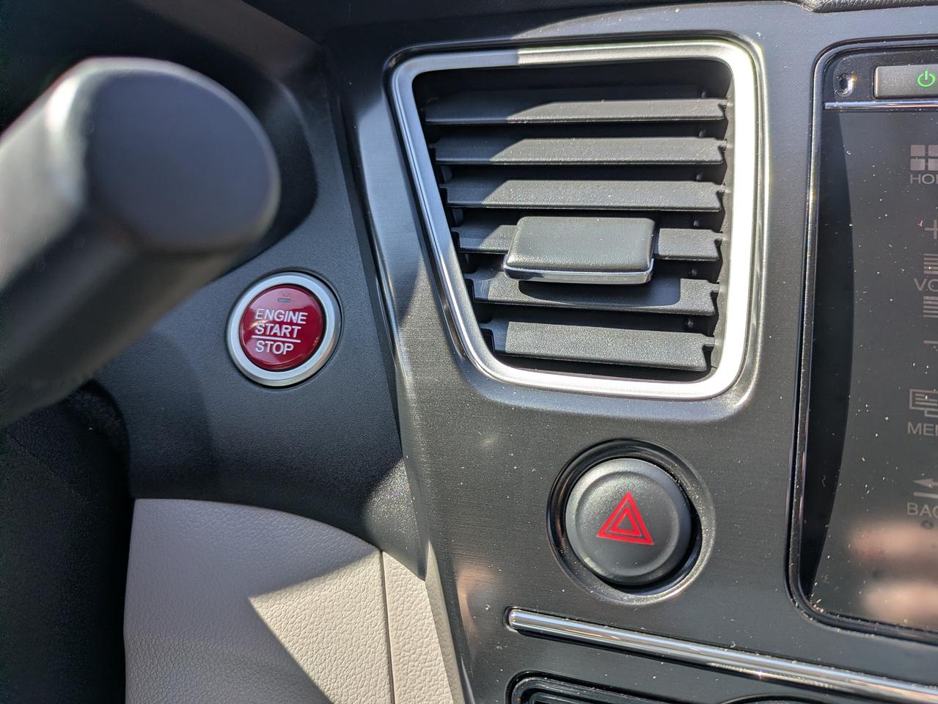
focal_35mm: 25
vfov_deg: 54.9
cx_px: 469
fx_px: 678
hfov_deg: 69.4
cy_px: 352
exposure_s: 1/508
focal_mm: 5.43
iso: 44
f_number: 1.89
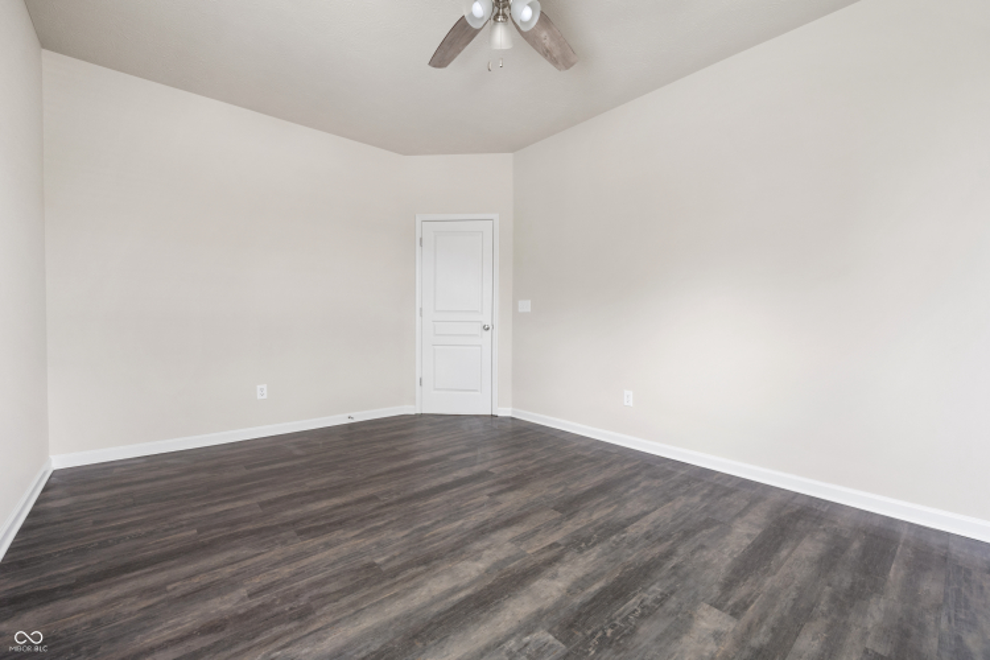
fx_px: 426
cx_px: 495
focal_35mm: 16
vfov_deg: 75.5
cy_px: 330
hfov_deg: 98.5
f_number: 9
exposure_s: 1/15
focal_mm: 15.5
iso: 800
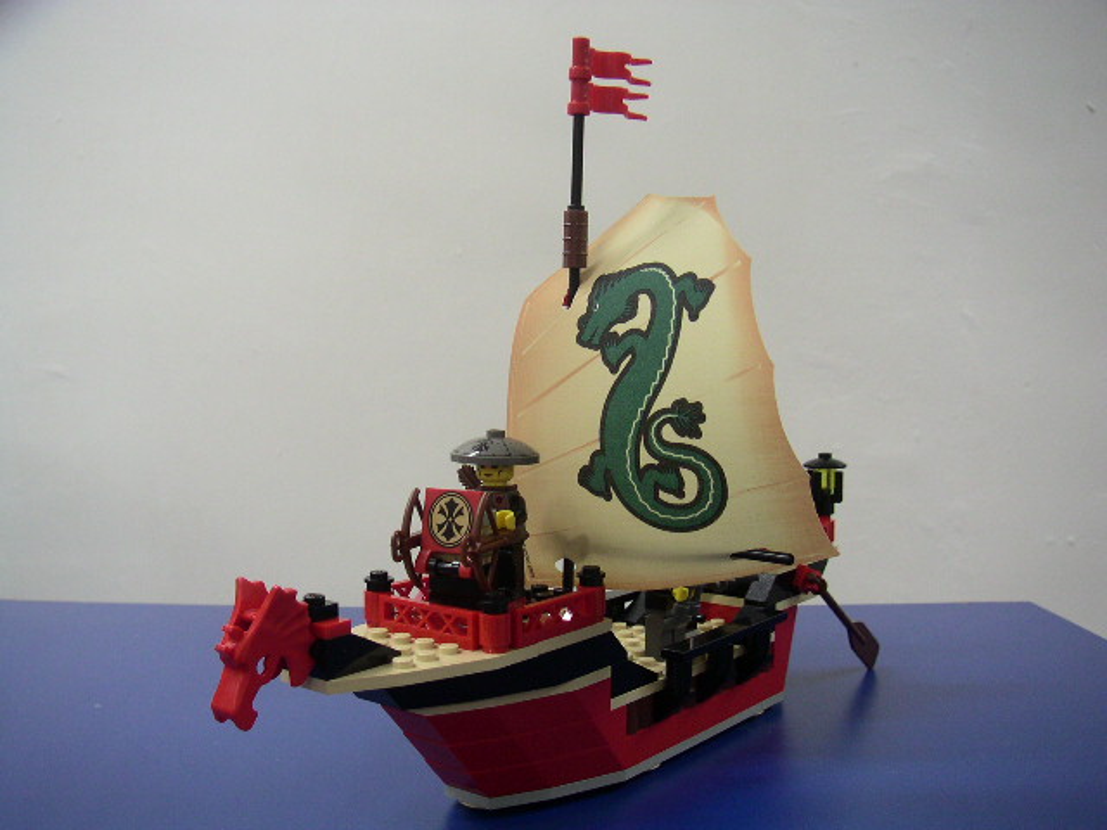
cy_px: 415
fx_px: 1183
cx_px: 554
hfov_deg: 50.1
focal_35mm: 37
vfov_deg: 38.7
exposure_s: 1/25
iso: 100
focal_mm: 5.7
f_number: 2.8
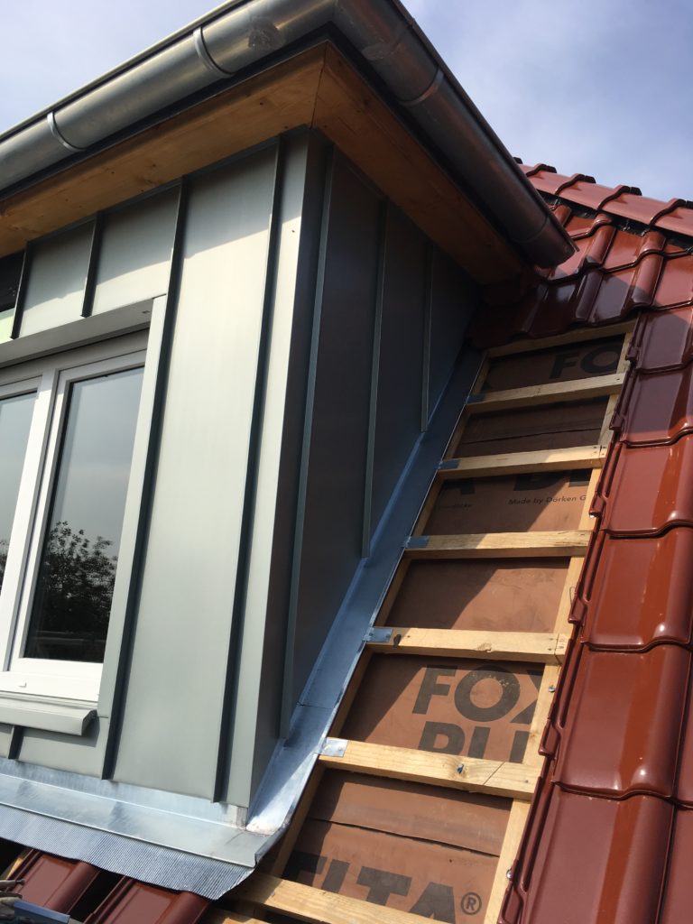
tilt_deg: +14.0
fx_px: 774
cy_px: 462
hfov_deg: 48.2
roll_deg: -3.4
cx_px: 346
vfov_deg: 61.7
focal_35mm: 29
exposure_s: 1/1479
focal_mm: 4.15
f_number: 2.2
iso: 25
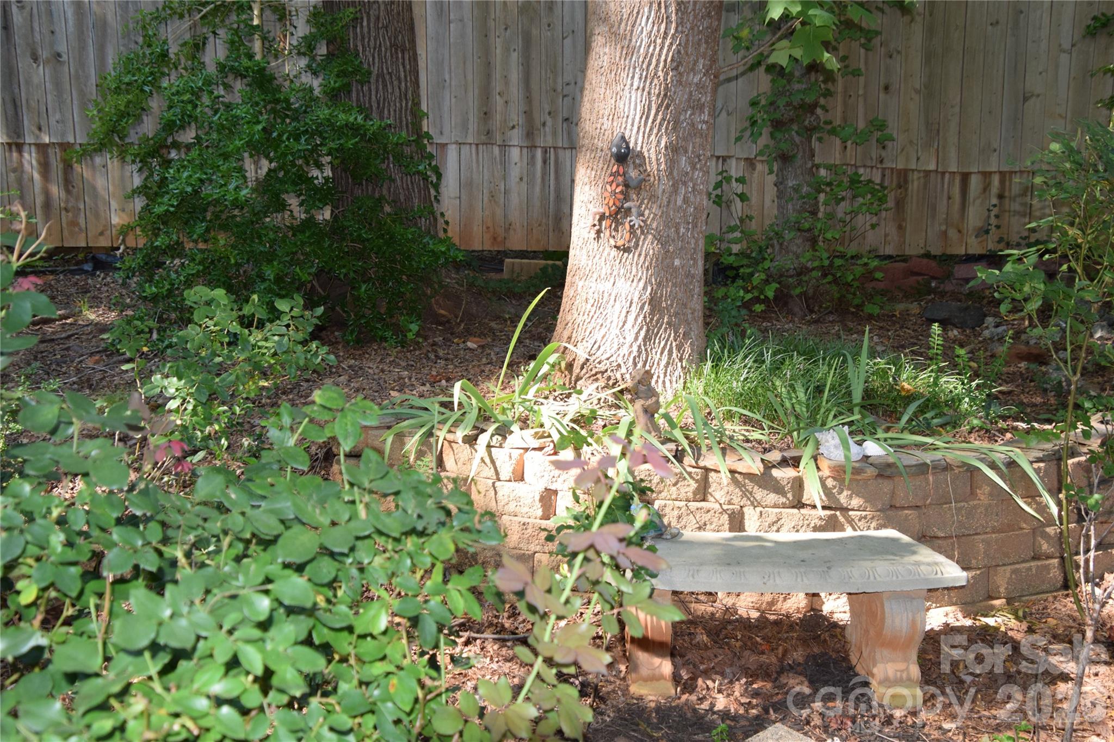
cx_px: 557
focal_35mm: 36
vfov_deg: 36.9
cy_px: 371
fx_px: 1114
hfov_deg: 53.1
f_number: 5.6
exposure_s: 1/125
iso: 640
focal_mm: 24
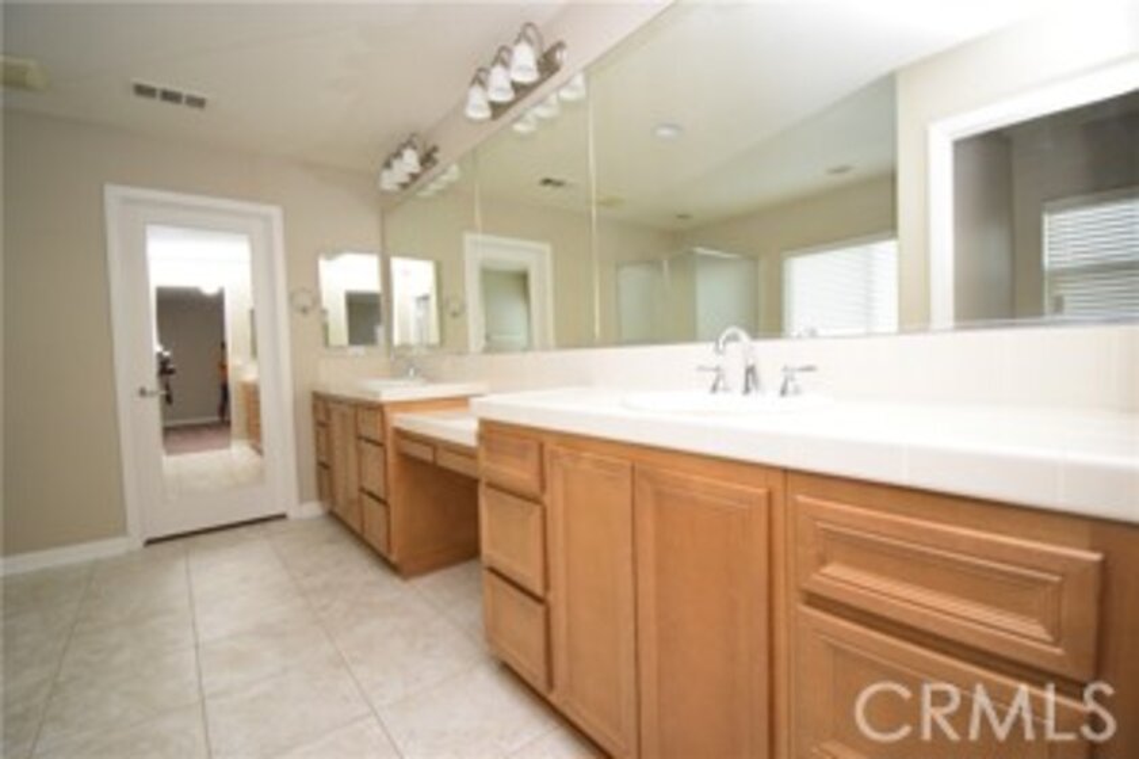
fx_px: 474
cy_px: 380
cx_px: 570
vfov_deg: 77.3
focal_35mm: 15
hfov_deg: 100.4
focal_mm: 10
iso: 1600
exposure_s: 1/30
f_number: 4.5
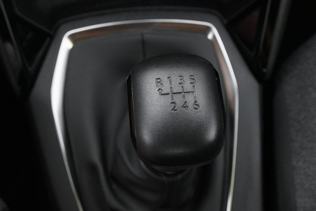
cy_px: 106
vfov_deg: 23.0
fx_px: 518
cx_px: 158
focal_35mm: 59
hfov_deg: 33.9
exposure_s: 1/80
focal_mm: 39.6
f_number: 9
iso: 2000
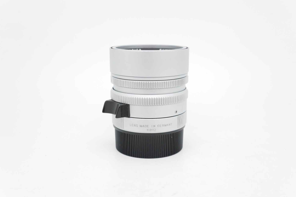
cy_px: 99
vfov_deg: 30.5
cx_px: 150
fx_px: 362
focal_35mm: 44
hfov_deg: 44.5
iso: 800
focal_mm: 43
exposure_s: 1/80
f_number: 9
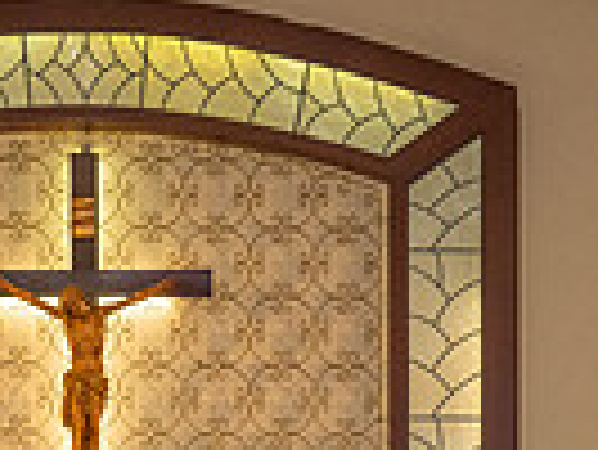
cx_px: 174
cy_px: 775
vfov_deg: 11.0
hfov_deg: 15.5
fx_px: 2196
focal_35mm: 127
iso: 800
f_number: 5
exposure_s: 1/160
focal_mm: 24
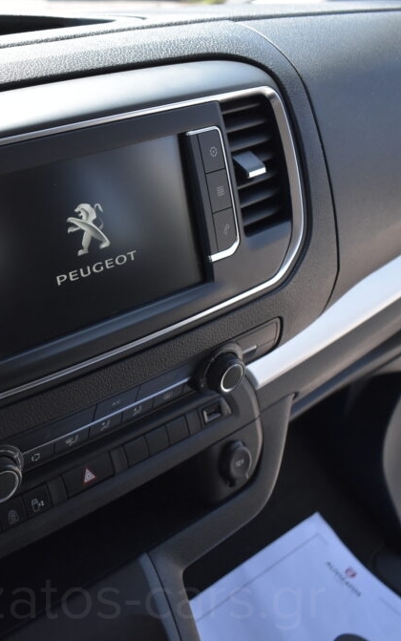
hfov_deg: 29.7
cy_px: 321
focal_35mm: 42
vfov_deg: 47.2
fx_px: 734
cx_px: 66
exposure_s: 1/2500
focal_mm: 18
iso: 1600
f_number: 3.5
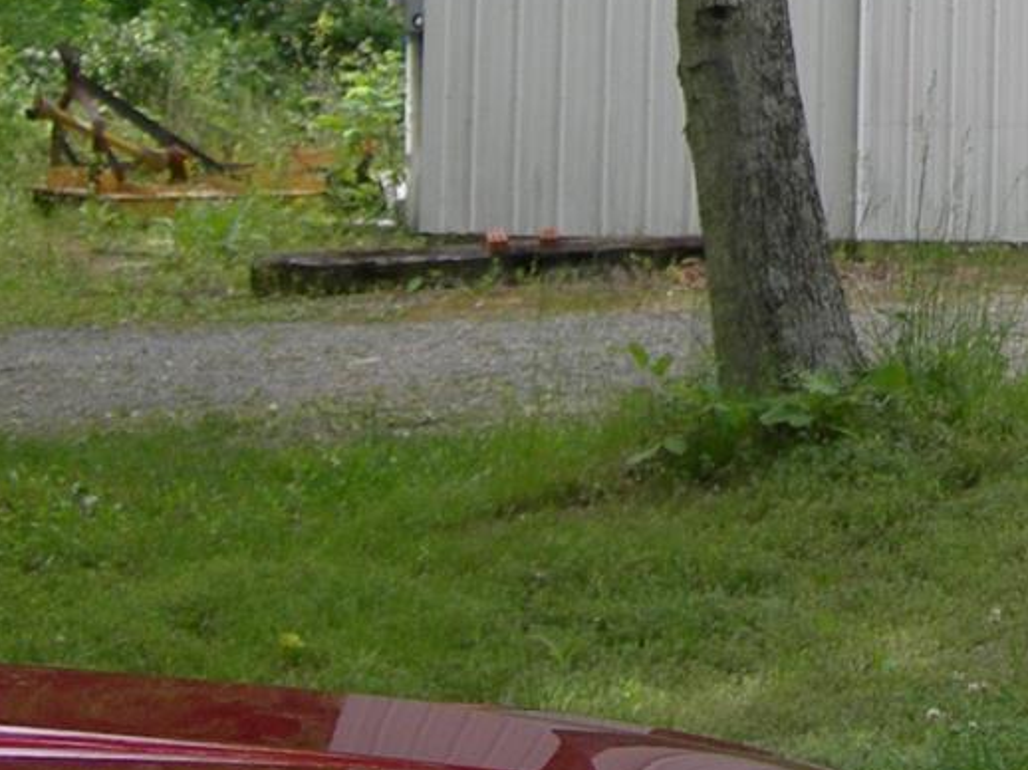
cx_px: 1187
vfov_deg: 12.9
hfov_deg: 17.2
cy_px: -310
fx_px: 3265
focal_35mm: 110
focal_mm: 7.8
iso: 50
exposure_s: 1/232
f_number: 2.8
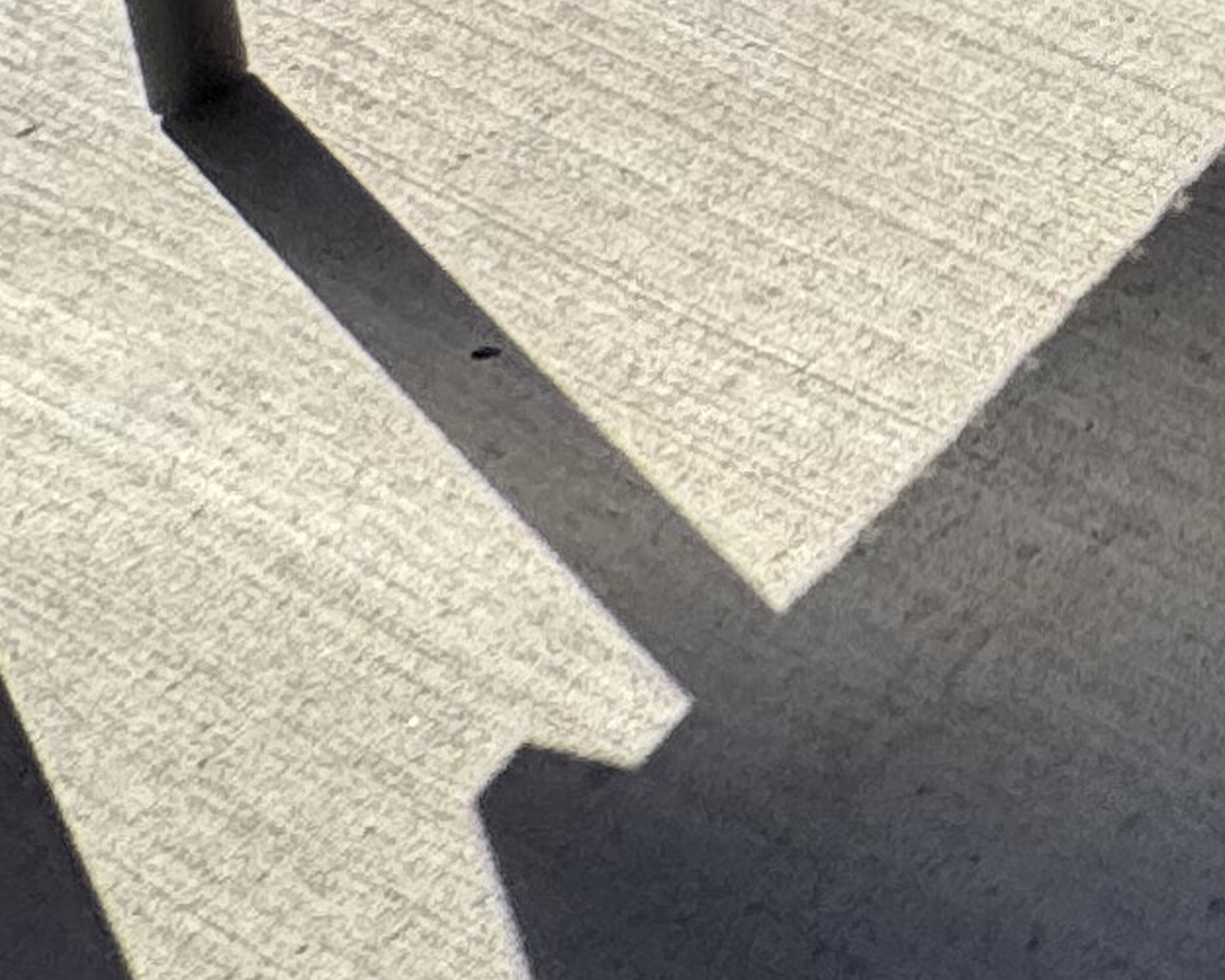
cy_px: -1536
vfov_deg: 12.6
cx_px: 3571
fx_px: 3191
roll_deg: +0.3
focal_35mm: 88
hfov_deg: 11.9
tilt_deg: -25.1
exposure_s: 1/1536
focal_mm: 2.22
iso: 50
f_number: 2.2
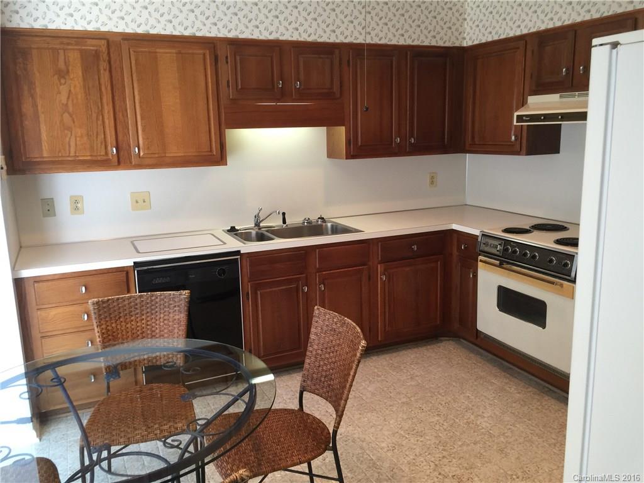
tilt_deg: -10.7
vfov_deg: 48.2
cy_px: 242
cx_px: 322
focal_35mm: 29
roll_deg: -0.2
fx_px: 540
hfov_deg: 61.7
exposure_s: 1/15
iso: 32
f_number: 2.2
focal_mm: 4.15
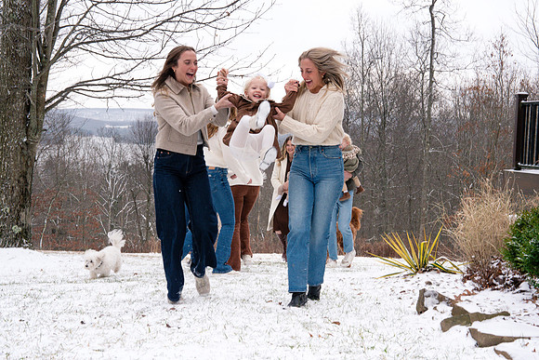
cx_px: 270
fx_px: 1048
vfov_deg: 19.5
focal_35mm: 70
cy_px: 180
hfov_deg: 28.8
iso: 800
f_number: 13
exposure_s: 1/250
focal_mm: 70
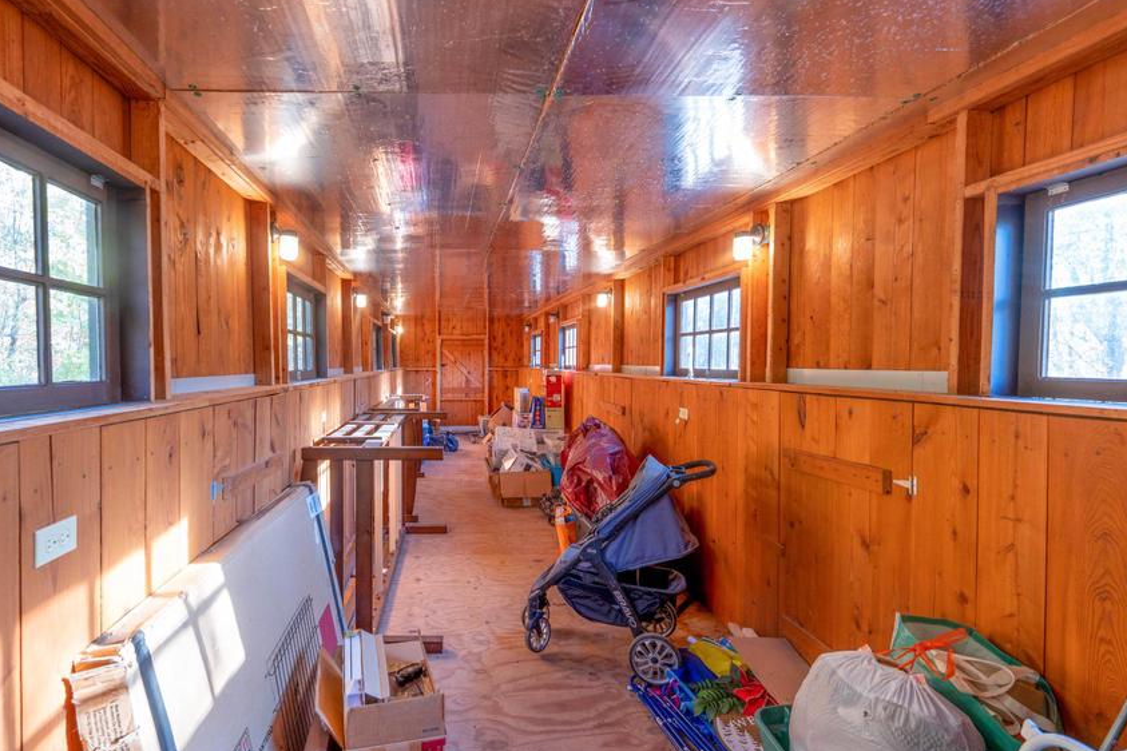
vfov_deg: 70.4
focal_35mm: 17
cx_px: 465
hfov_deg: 92.4
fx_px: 532
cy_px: 379
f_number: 5.6
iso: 320
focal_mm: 14
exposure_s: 1/13
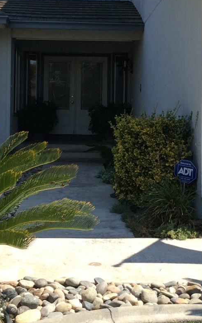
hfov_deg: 19.9
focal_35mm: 65
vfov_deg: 31.3
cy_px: 107
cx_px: 75
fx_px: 573
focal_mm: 3.3
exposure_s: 1/1003
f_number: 2.4
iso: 32
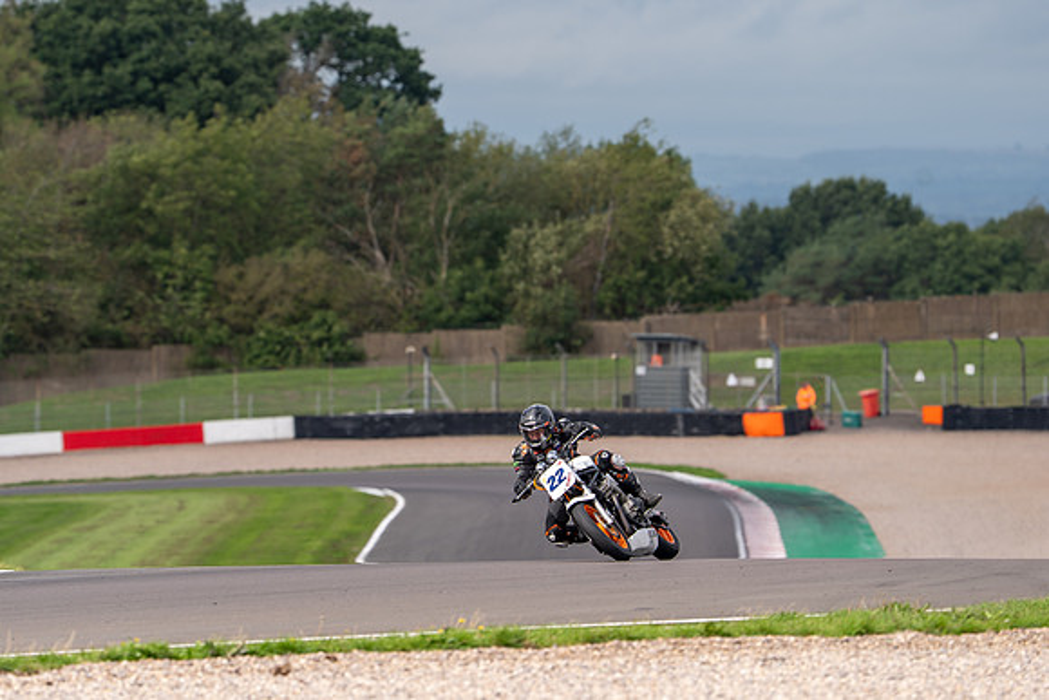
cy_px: 314
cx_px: 494
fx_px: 10488
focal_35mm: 360
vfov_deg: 3.8
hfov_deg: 5.7
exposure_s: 1/500
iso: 125
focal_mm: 326
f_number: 5.6
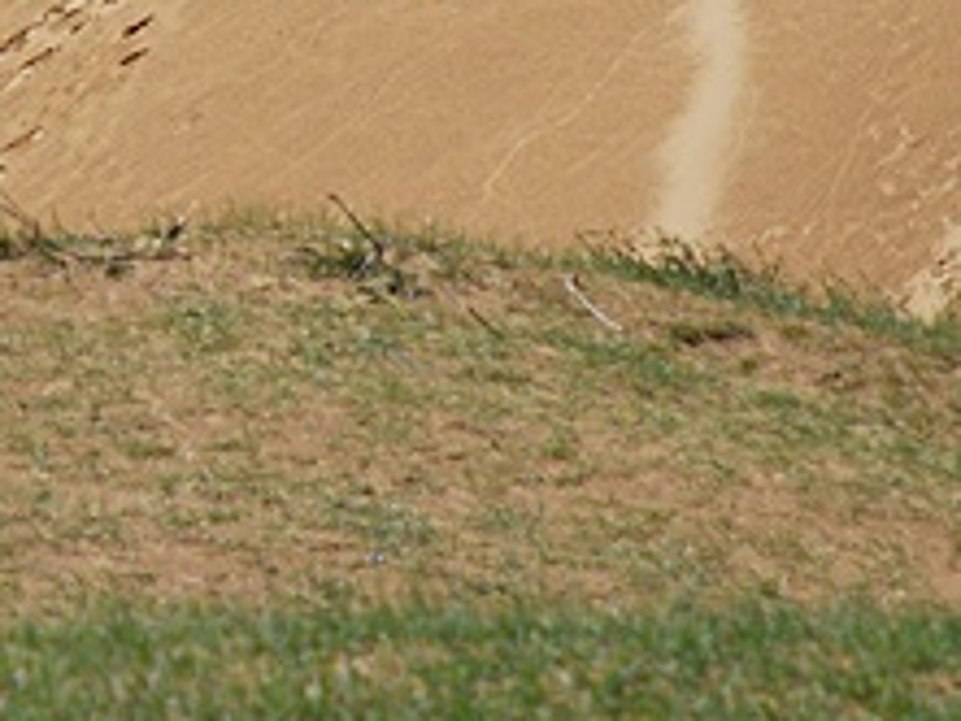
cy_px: 65
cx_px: 313
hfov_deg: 2.8
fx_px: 19603
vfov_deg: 2.1
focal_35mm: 706
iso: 400
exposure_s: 1/2500
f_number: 6.3
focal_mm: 135
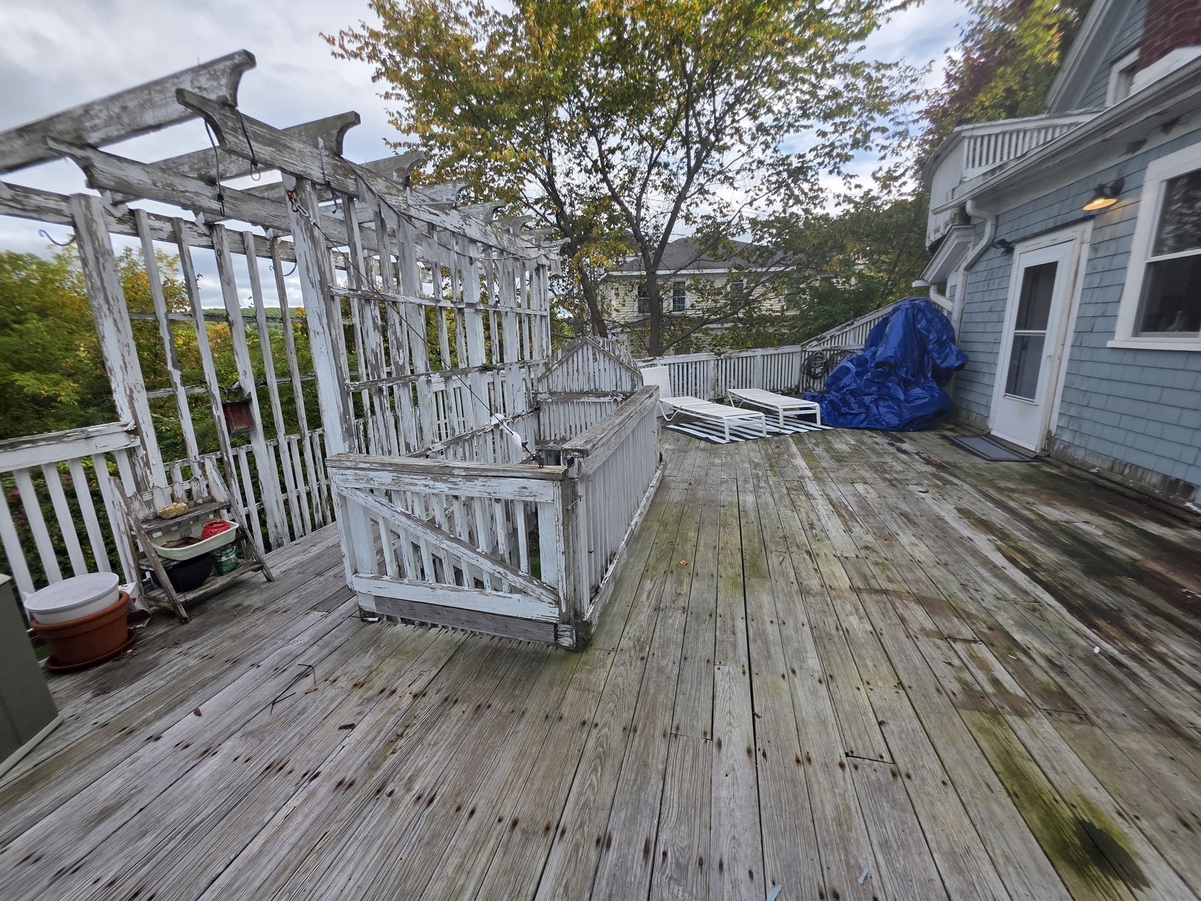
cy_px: 450
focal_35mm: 13
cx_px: 600
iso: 40
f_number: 1.9
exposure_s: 1/621
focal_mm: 2.2
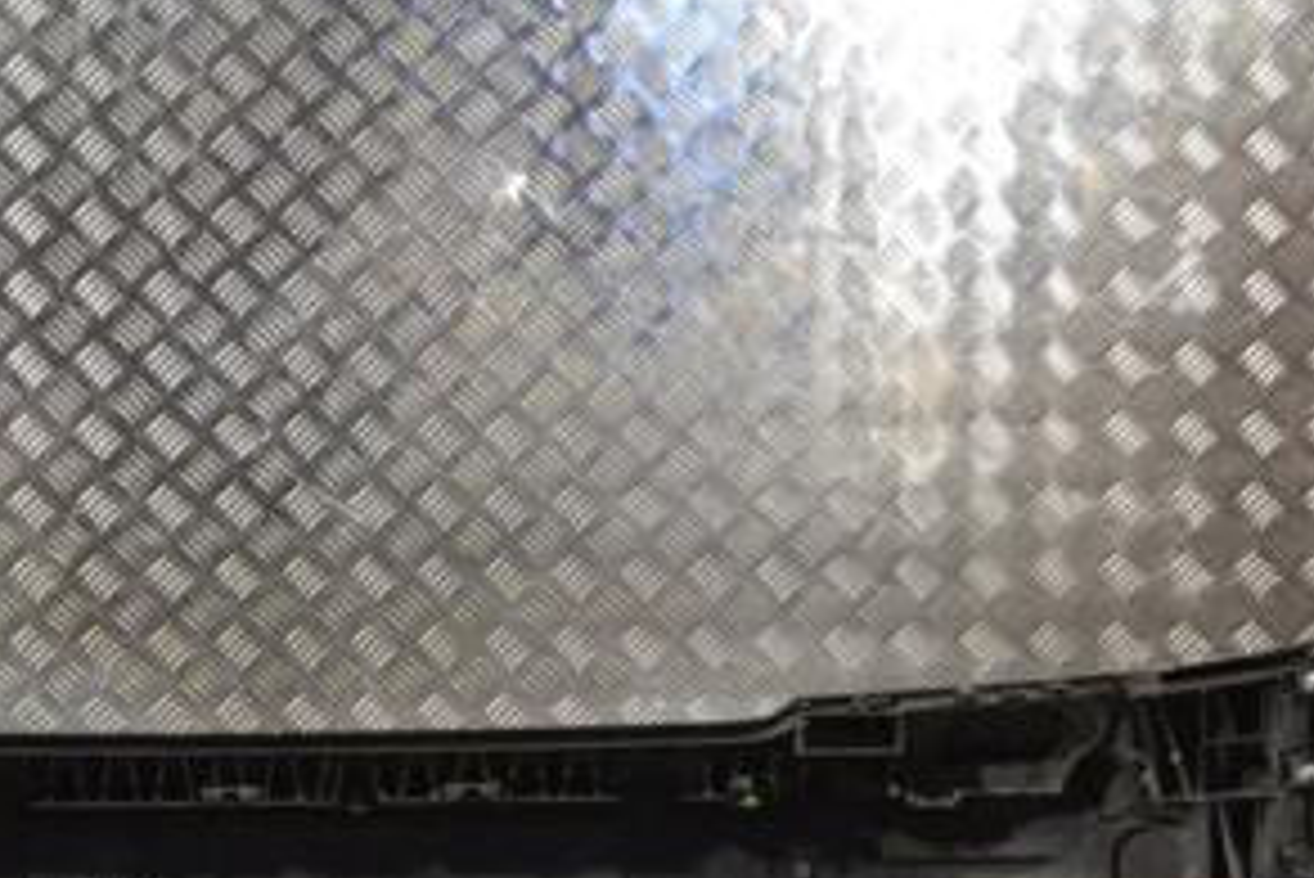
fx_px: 2702
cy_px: 657
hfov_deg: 26.9
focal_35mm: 74
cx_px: 288
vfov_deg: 18.3
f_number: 9
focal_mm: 24
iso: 3200
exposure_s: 1/320
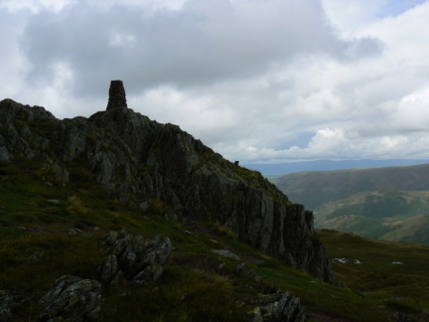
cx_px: 214
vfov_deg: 39.7
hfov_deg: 51.4
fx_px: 446
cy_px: 161
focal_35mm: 36
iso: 80
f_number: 7.1
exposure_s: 1/500
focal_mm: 6
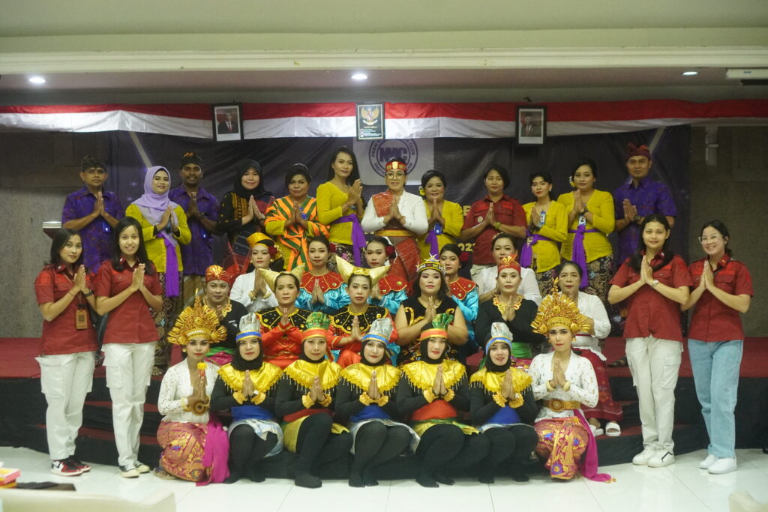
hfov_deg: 37.8
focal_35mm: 52
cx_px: 384
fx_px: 1120
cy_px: 256
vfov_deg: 25.8
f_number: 3.5
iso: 6400
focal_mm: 35
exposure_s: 1/125
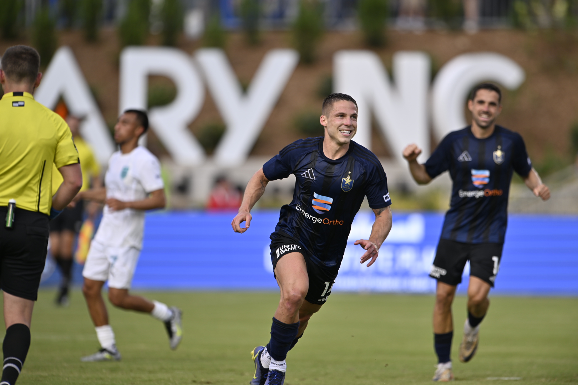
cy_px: 192
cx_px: 289
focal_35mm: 400
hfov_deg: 5.2
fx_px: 6422
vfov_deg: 3.4
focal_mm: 400
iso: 125
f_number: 2.8
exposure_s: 1/1000
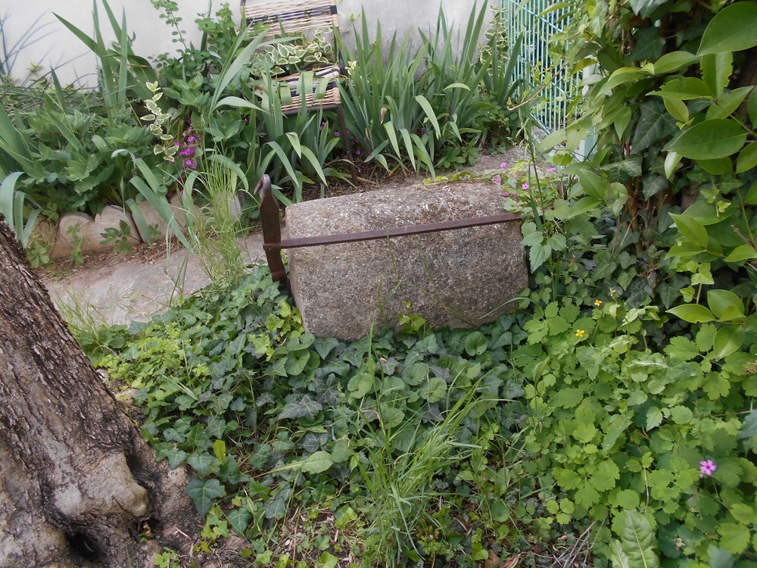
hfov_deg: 67.3
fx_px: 569
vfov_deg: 53.1
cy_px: 284
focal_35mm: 26
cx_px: 378
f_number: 3.2
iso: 80
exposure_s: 1/60
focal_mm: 4.6
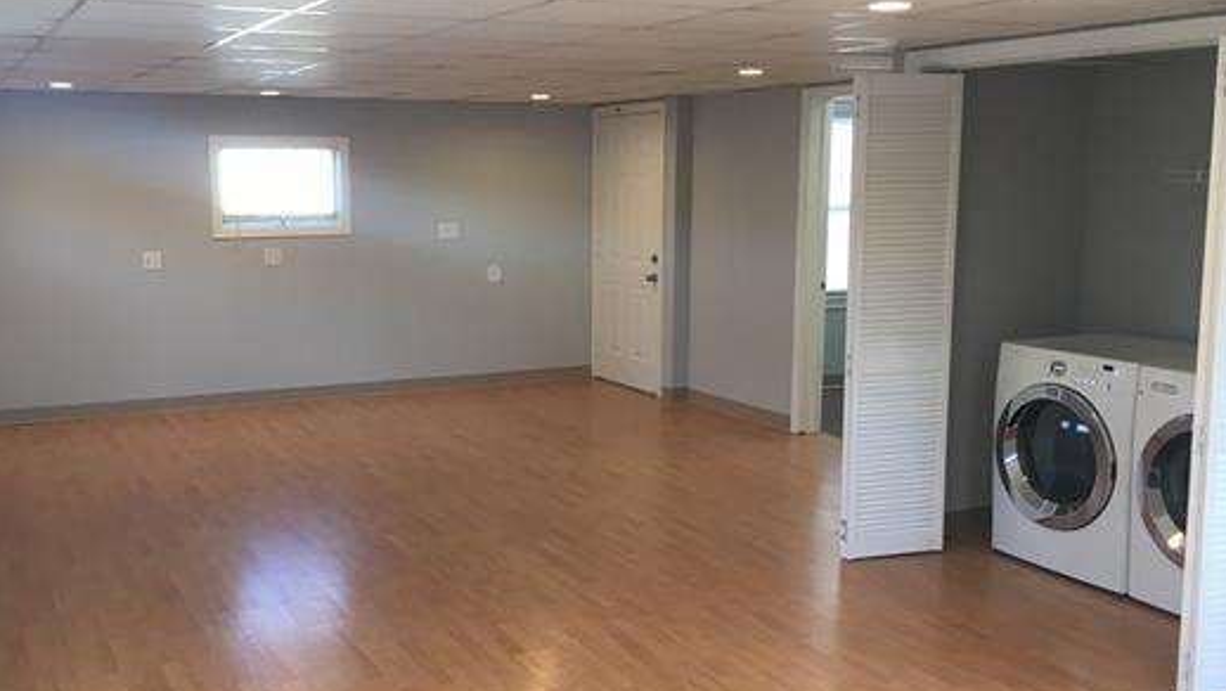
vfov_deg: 30.5
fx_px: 1268
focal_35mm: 39
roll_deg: -0.2
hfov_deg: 51.4
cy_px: 362
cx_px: 525
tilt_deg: -7.7
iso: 50
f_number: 2.2
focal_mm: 4.15
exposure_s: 1/30
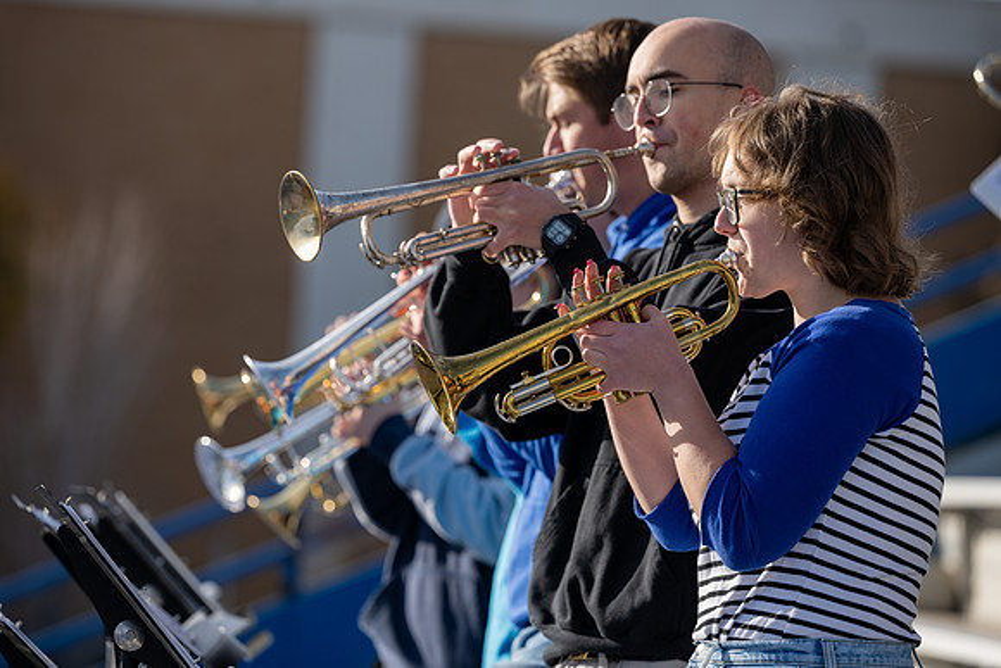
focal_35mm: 181
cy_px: 334
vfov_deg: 7.6
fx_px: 5021
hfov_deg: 11.4
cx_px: 501
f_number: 4
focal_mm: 175
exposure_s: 1/1000
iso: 100
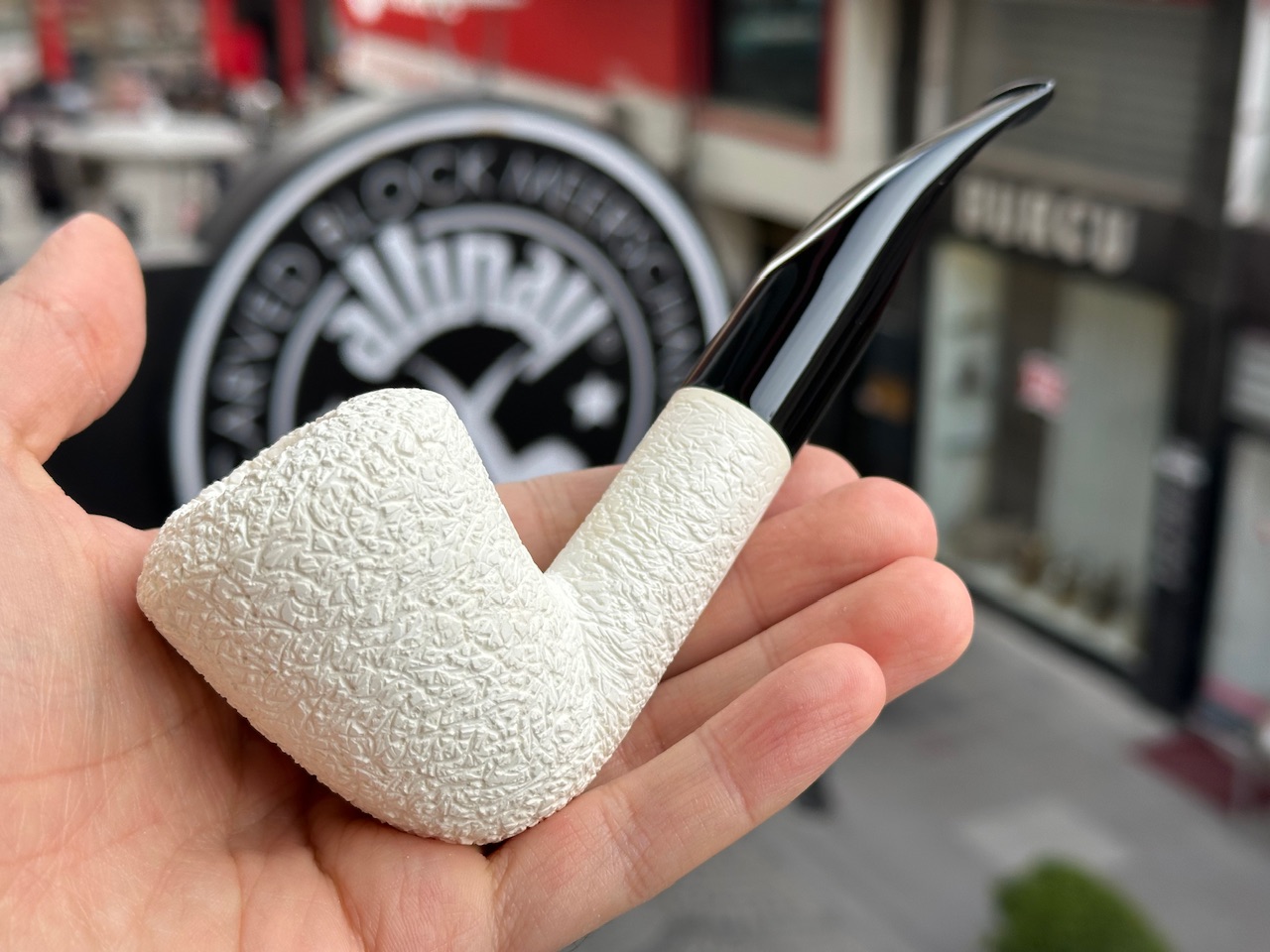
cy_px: 476
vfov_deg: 30.3
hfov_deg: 39.7
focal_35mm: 48
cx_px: 635
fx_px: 1761
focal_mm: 6.86
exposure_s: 1/615
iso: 64
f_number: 1.78
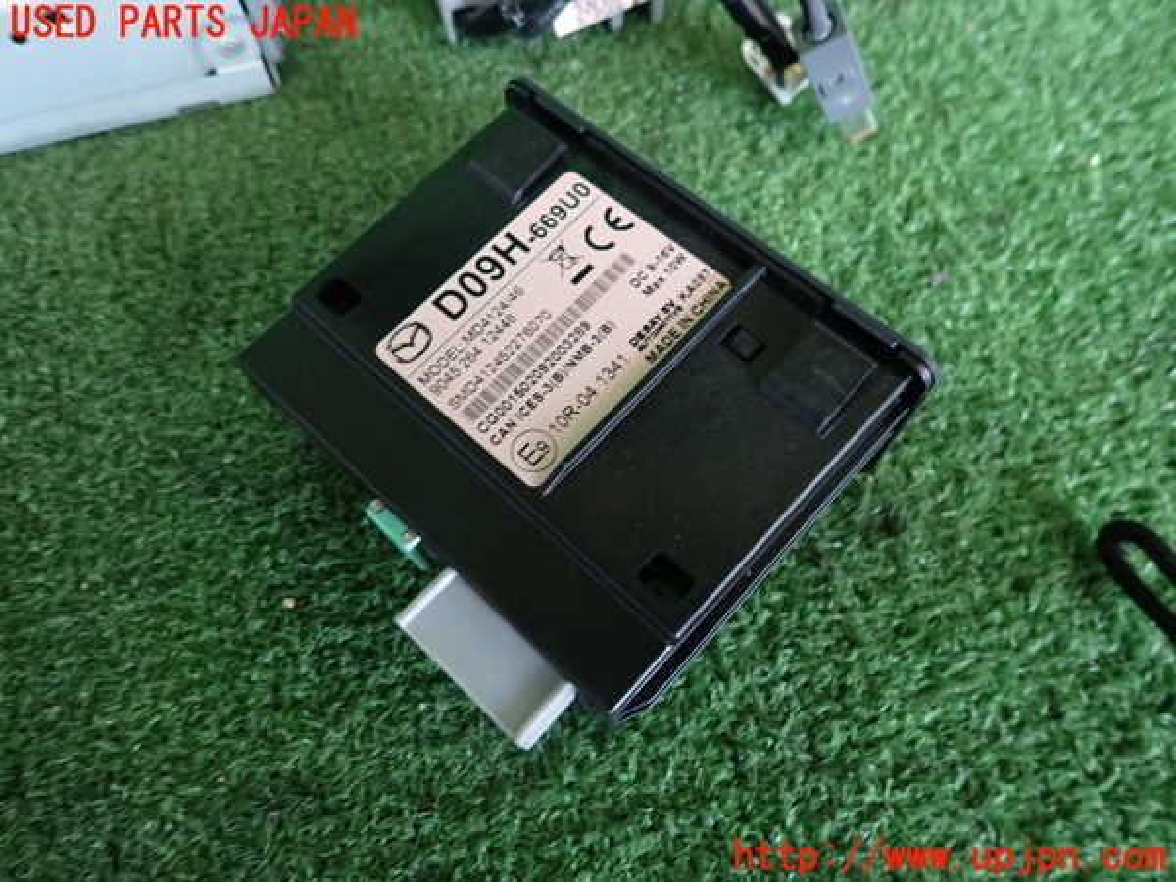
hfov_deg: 69.4
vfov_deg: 54.9
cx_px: 588
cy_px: 441
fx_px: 849
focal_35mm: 25
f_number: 2
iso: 250
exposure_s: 1/30
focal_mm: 4.5
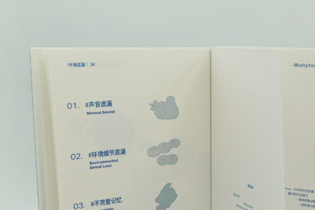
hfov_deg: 23.6
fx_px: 746
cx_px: 233
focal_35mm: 85
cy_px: 203
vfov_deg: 15.8
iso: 100
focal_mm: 23
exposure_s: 1/250
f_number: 4.5
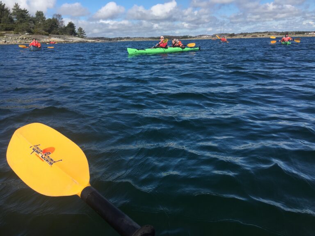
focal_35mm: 29
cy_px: 118
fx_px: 264
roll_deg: +2.5
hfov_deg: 61.7
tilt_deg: -16.2
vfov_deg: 48.2
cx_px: 158
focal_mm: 4.15
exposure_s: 1/1789
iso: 25
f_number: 2.2
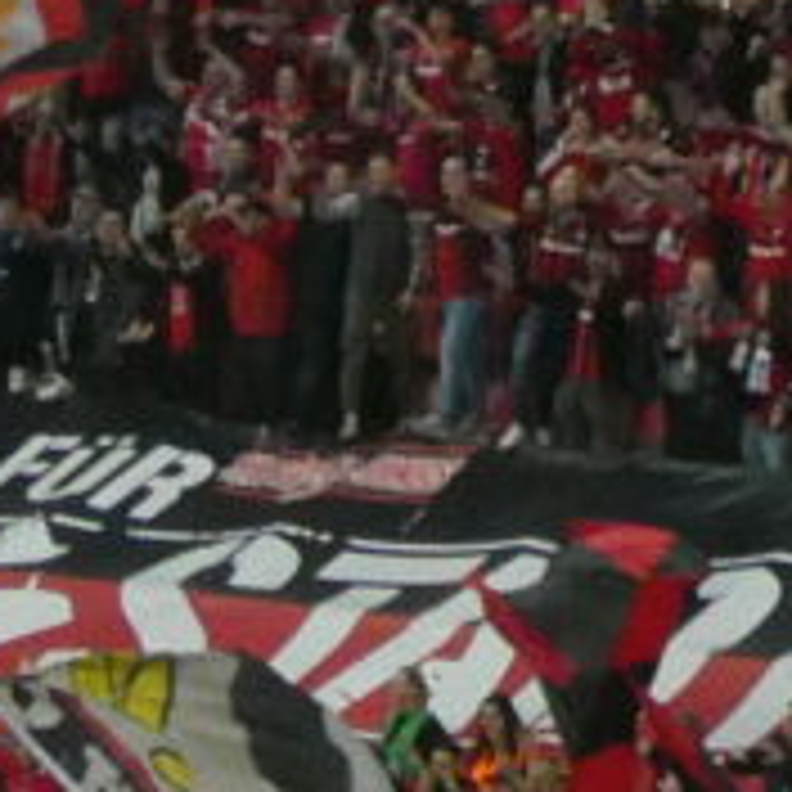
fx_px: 16385
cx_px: -567
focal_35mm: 633
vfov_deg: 2.7
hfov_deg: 2.8
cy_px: 1778
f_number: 4.7
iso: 500
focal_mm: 14.1
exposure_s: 1/80
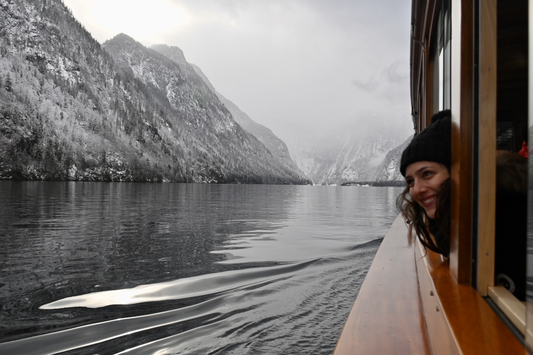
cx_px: 266
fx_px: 444
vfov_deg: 43.6
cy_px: 178
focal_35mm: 30
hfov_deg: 61.9
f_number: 6.3
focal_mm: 20
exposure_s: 1/320
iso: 100
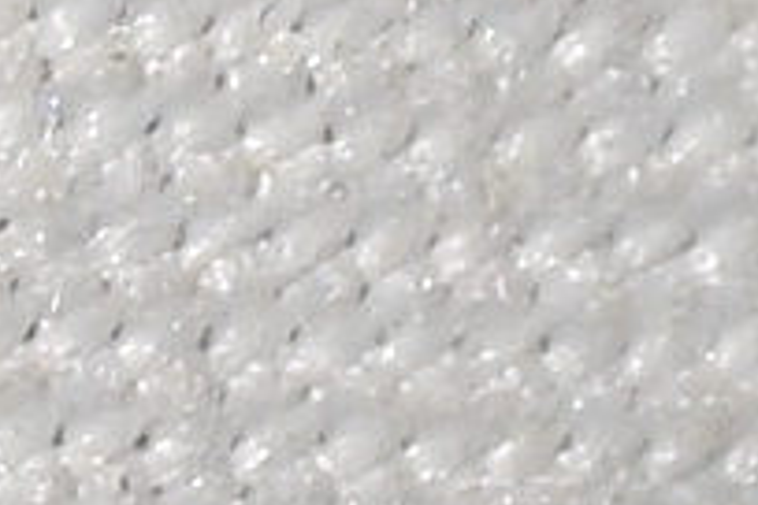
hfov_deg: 2.1
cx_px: -814
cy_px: -431
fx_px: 20801
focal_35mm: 988
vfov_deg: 1.4
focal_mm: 140
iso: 100
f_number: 13
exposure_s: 1/160
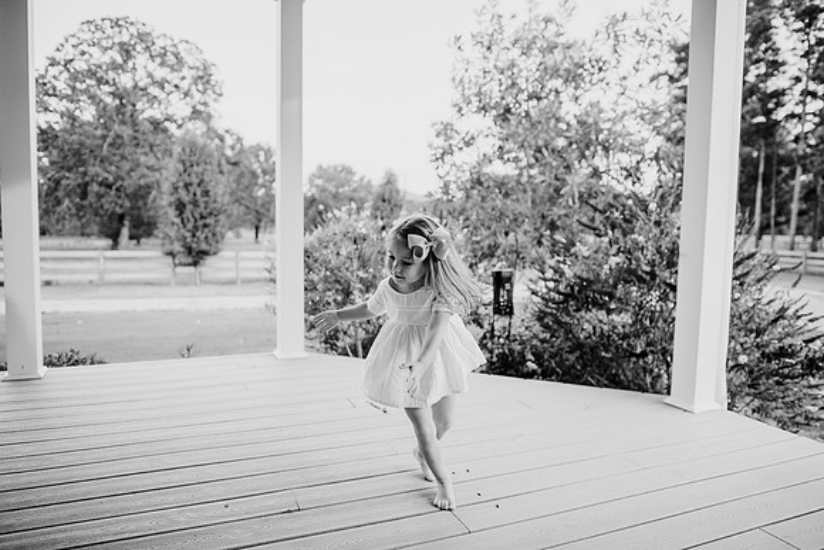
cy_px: 275
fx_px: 549
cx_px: 412
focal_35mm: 24
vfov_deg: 53.2
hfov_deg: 73.7
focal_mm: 24
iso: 250
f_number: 2.5
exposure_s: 1/400
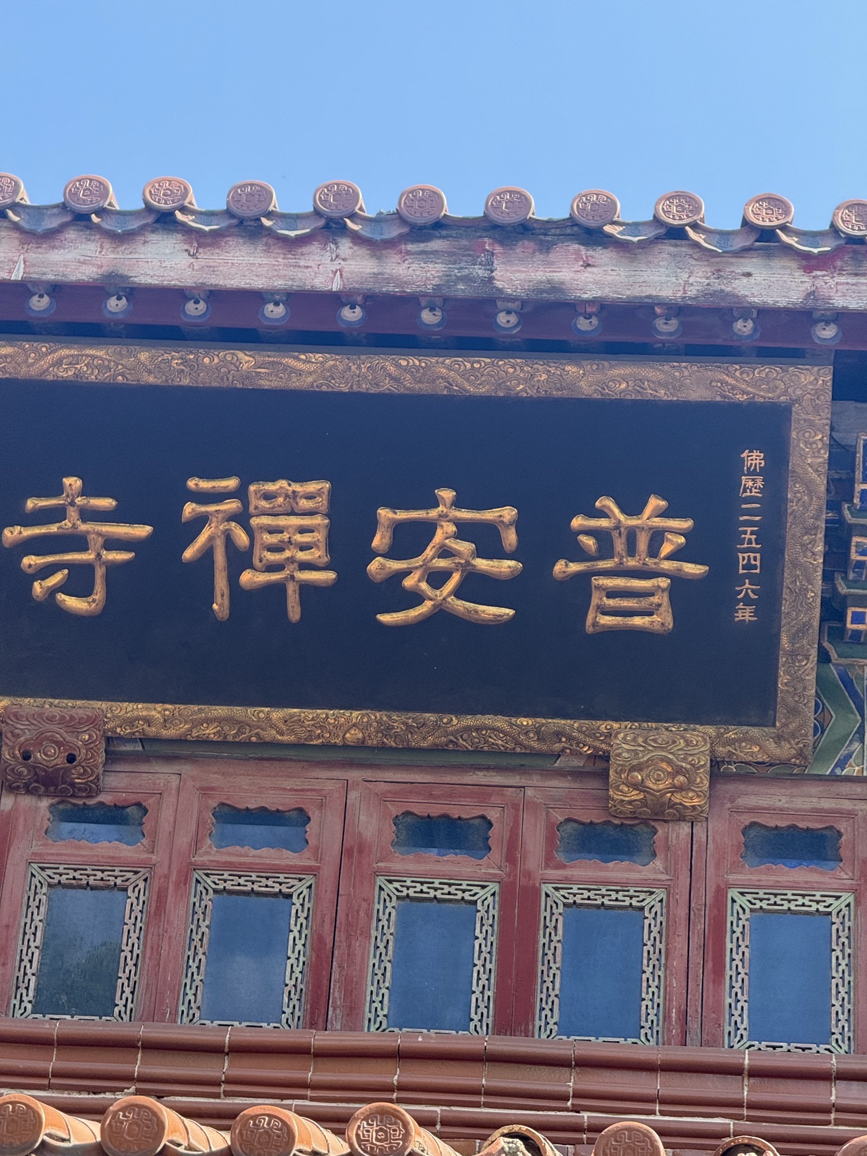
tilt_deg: +35.3
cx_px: 434
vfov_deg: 16.4
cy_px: 578
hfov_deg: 12.3
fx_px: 4007
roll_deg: -5.8
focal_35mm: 120
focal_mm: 15.66
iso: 64
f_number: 2.8
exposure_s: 1/131
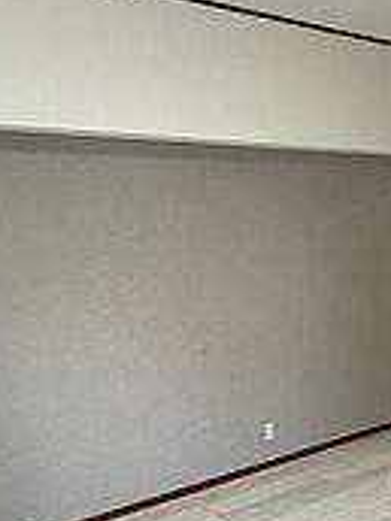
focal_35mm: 39
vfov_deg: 39.7
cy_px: 563
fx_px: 587
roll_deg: +1.0
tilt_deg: -30.4
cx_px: 315
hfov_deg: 35.6
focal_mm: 2.22
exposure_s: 1/120
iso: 250
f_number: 2.2
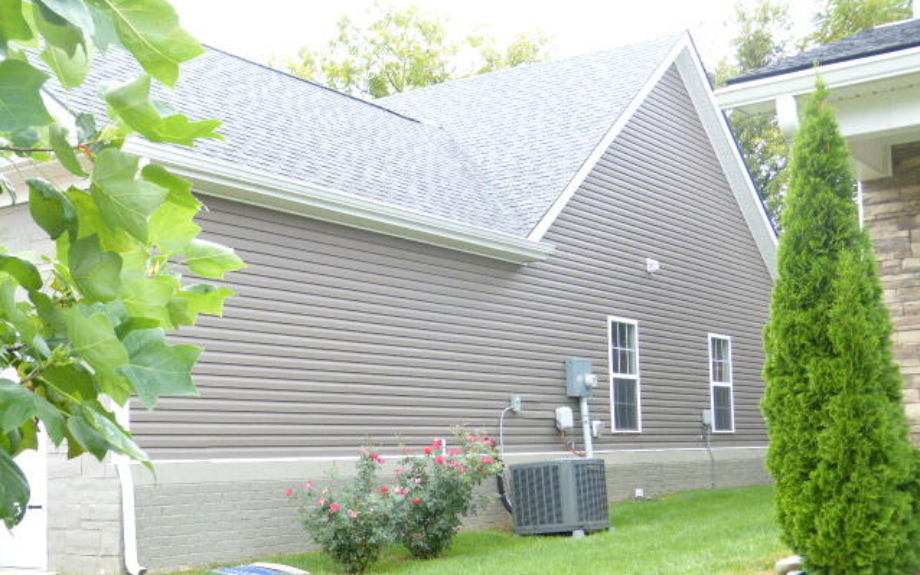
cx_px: 460
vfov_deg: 25.8
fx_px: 1254
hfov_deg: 40.3
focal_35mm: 50
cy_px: 297
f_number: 3.2
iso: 200
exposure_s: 1/320
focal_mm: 8.5
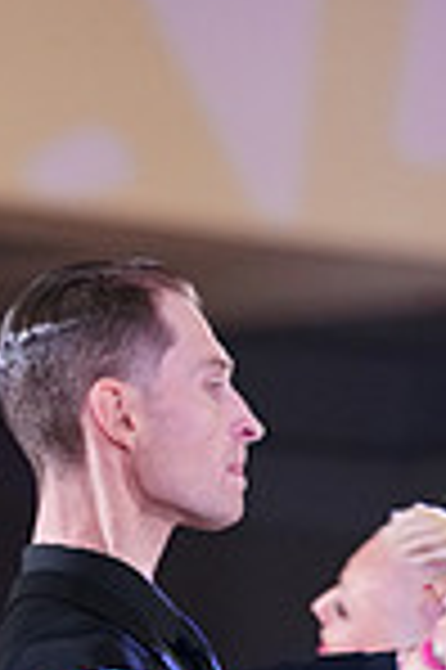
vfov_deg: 5.6
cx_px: 178
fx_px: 6817
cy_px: 1106
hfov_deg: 3.7
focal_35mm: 366
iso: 2500
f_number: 2.8
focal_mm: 94
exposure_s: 1/320
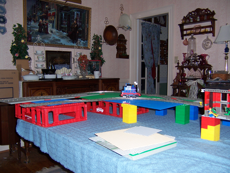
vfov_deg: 42.9
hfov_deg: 55.4
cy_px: 86
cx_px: 115
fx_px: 219
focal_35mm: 33
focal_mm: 5.5
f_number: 2.8
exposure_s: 1/60
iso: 80
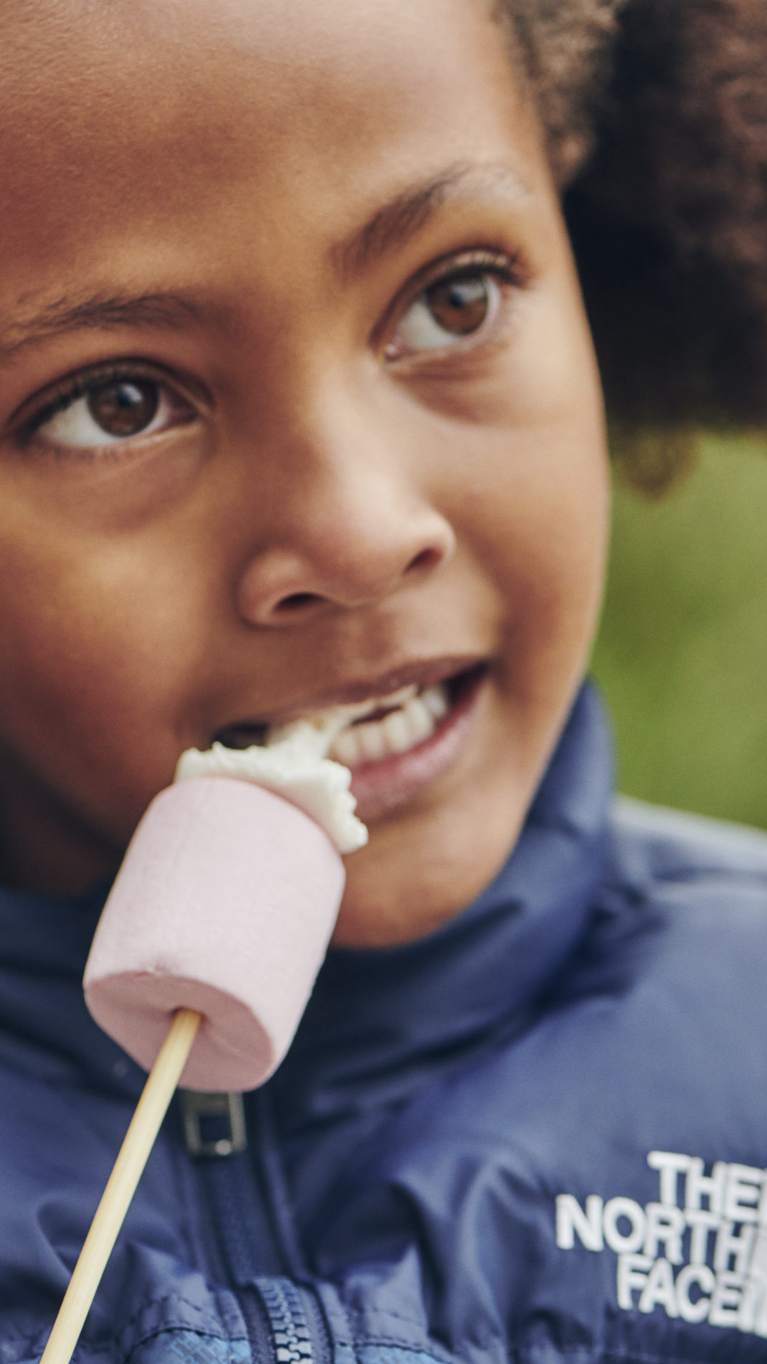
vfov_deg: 14.5
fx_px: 5353
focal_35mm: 148
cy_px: 515
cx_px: 394
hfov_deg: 8.2
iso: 640
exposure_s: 1/320
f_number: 5.6
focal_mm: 105
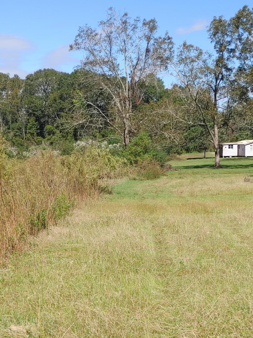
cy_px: 196
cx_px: 178
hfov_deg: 22.4
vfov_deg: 29.8
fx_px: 634
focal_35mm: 65
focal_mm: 5.58
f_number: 1.8
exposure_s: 1/2041
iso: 50
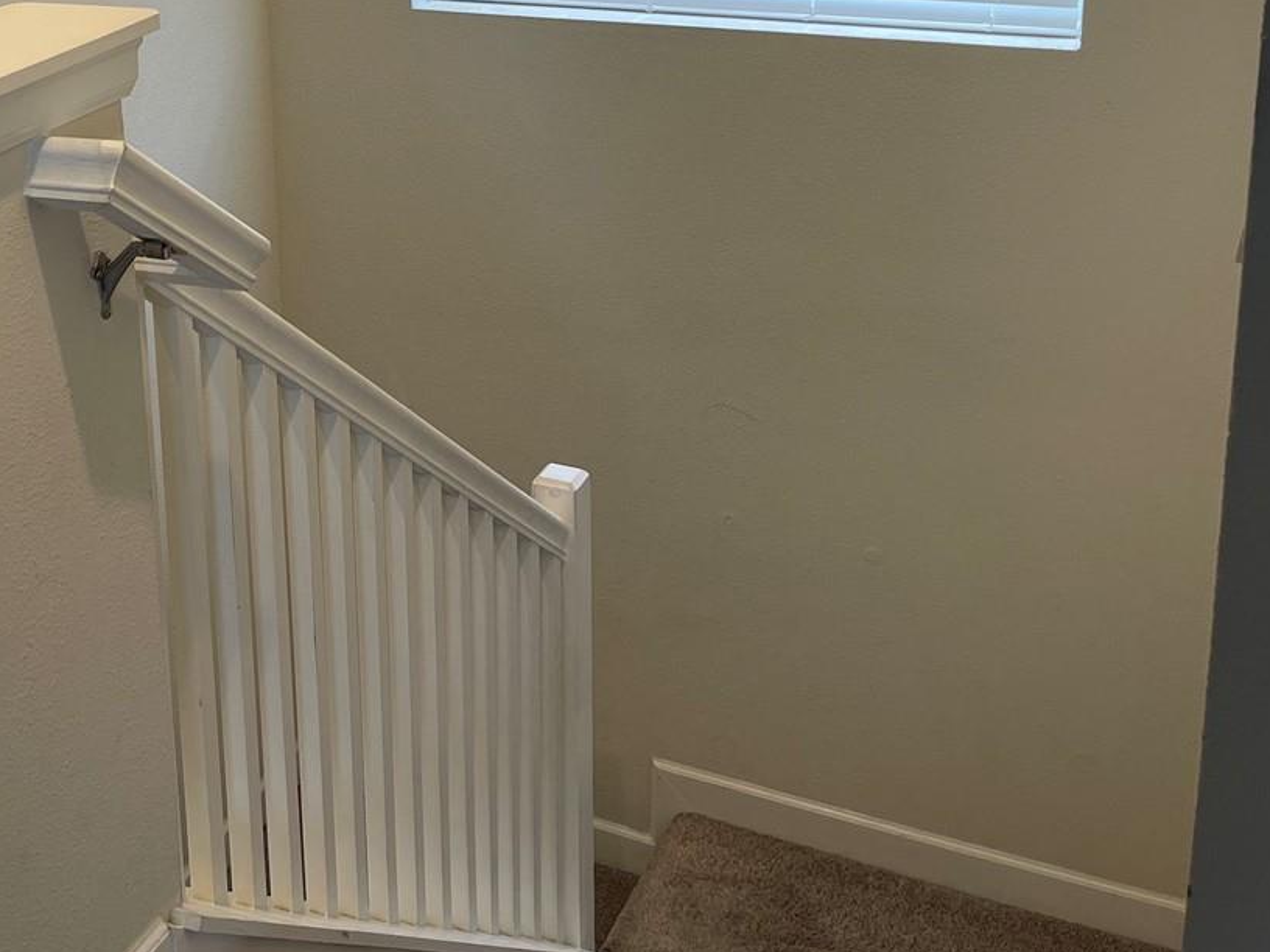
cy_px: 76
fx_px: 1798
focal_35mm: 49
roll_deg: +3.6
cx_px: 185
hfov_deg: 37.0
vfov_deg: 28.4
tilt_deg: -15.4
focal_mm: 5.1
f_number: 1.6
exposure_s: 1/120
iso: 80
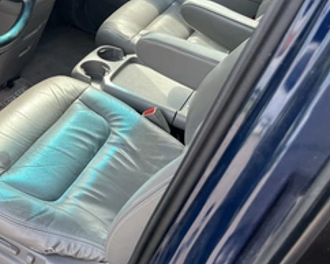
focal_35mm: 42
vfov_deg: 35.5
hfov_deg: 41.7
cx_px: 60
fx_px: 410
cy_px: 153
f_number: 1.6
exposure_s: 1/450
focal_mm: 5.1
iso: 50
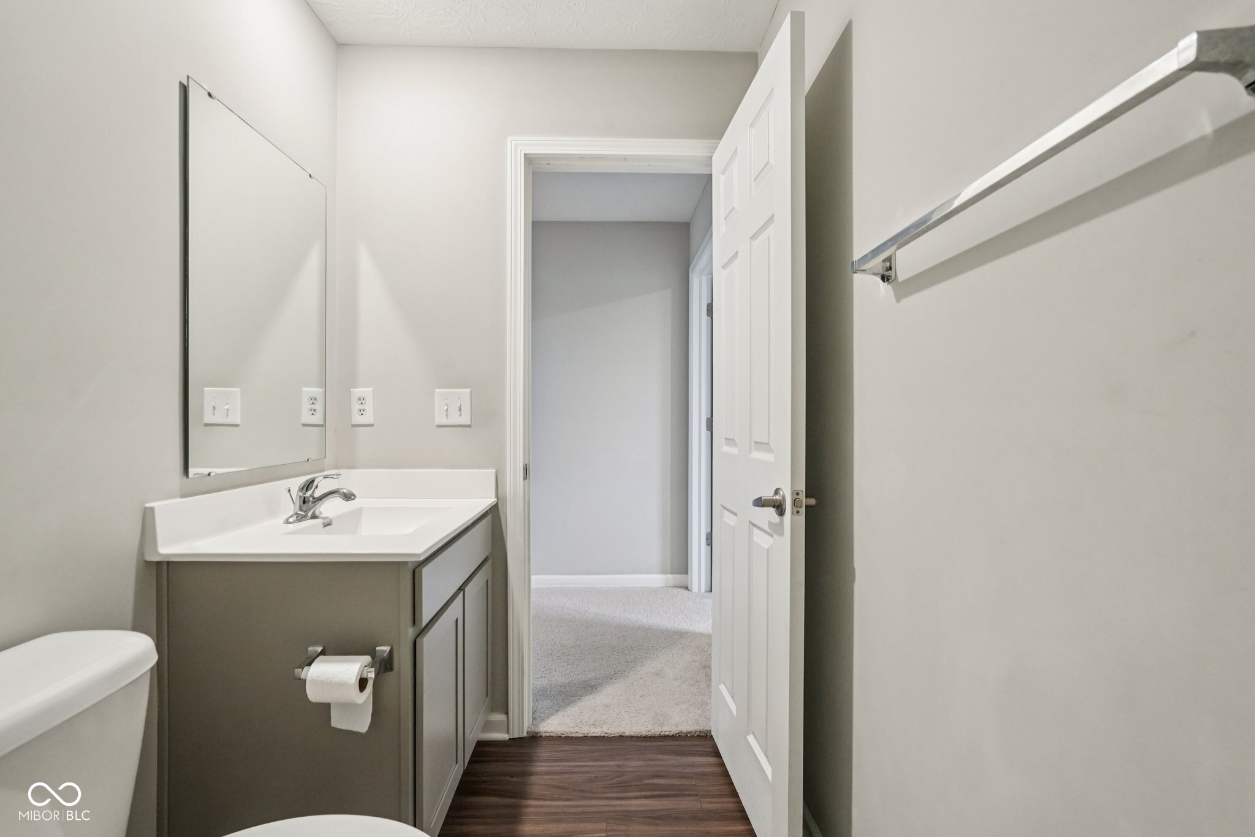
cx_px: 628
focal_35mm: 16
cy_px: 418
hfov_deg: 96.7
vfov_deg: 73.7
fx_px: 558
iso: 1600
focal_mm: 16
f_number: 8
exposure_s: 1/30
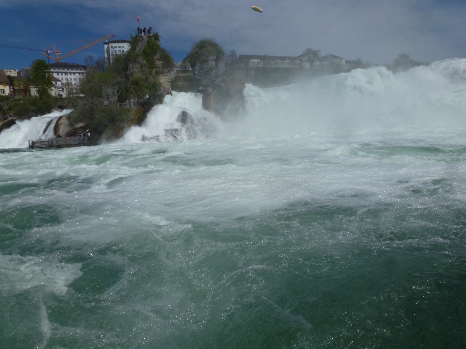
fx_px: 323
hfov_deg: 71.6
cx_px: 233
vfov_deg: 56.8
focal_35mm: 24
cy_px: 174
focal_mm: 4.3
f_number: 5
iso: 100
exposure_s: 1/2000
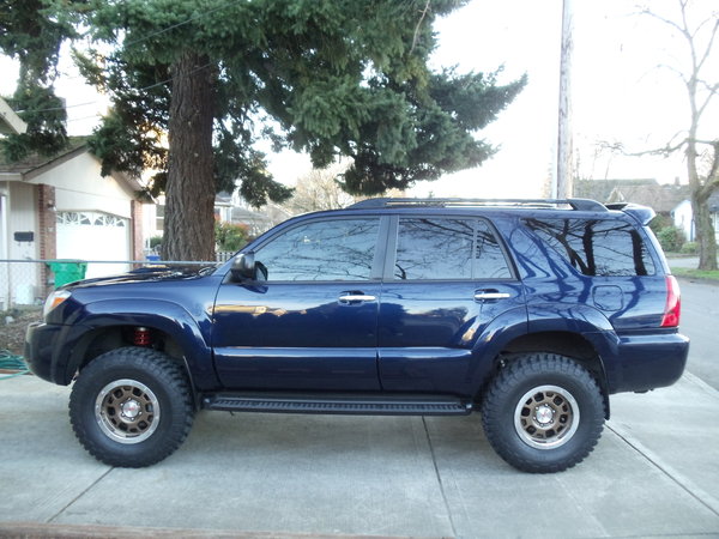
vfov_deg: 32.9
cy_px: 270
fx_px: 914
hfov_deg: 42.9
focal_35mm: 44
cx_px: 360
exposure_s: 1/30
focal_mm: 6
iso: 200
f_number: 3.5
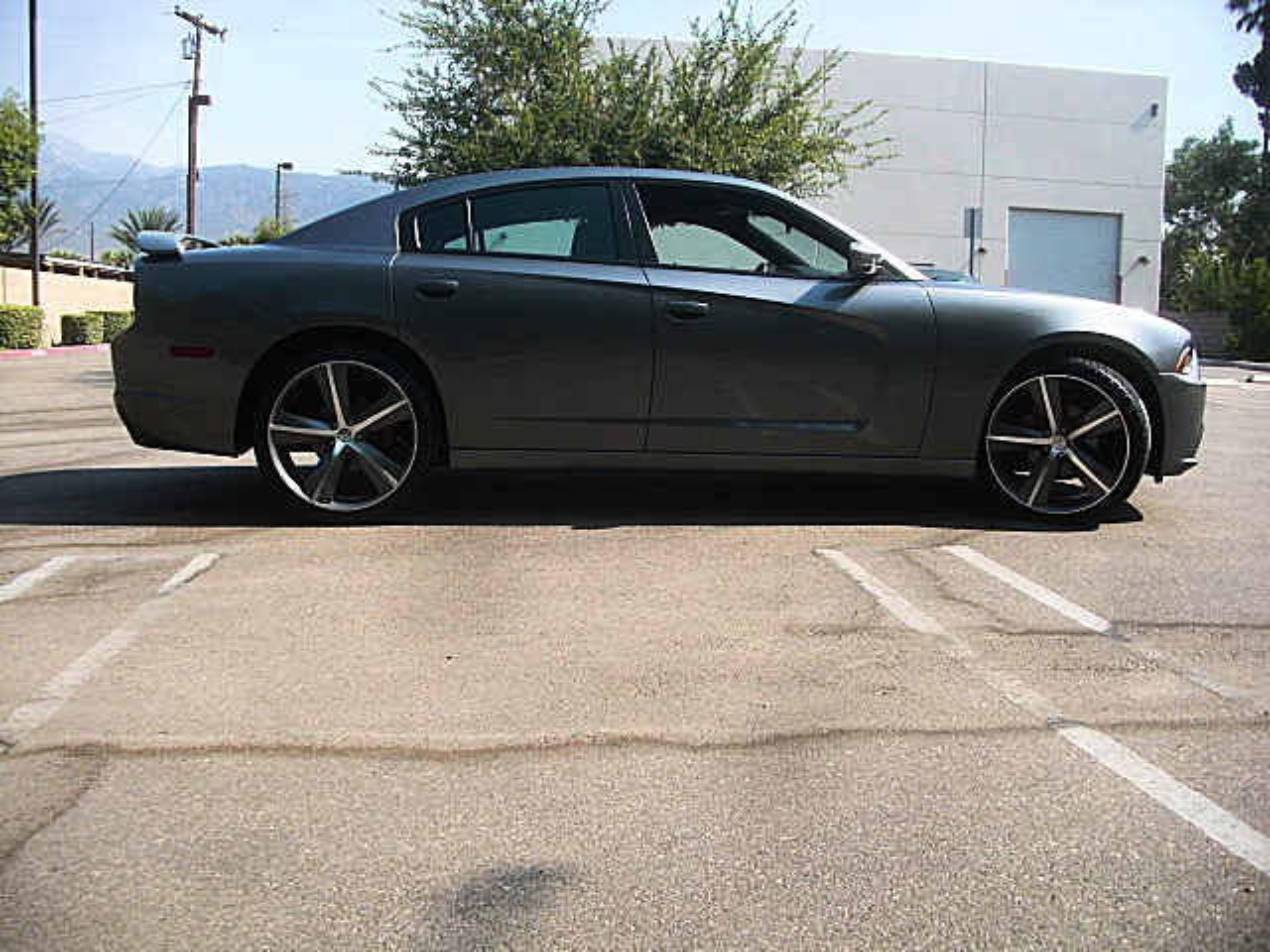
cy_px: 476
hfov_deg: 51.4
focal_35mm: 36
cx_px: 635
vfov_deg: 39.7
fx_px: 1321
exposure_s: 1/800
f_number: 2.8
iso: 50
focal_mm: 6.3
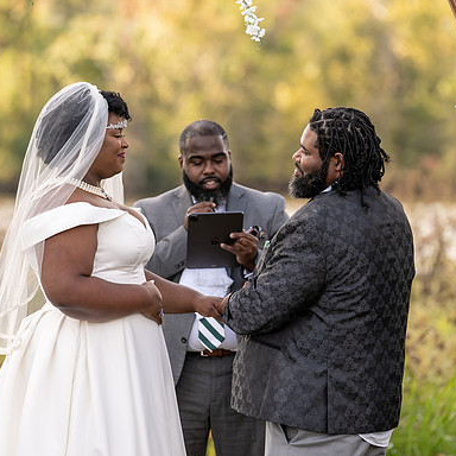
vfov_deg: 6.7
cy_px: 227
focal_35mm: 262
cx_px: 209
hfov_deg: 6.7
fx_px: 3905
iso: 100
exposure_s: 1/160
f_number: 4
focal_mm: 198
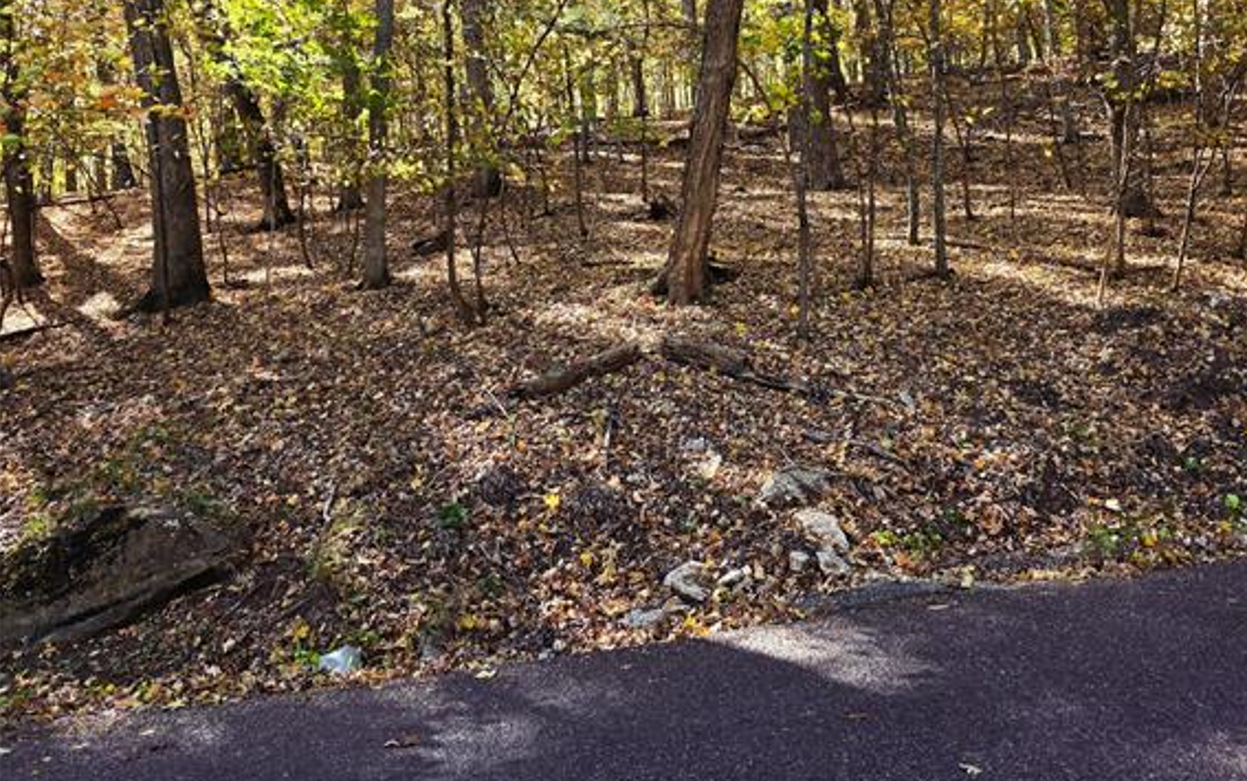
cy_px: 178
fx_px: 1122
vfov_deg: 37.3
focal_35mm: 33
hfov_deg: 58.1
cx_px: 631
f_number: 1.7
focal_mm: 6.3
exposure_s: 1/182
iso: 50
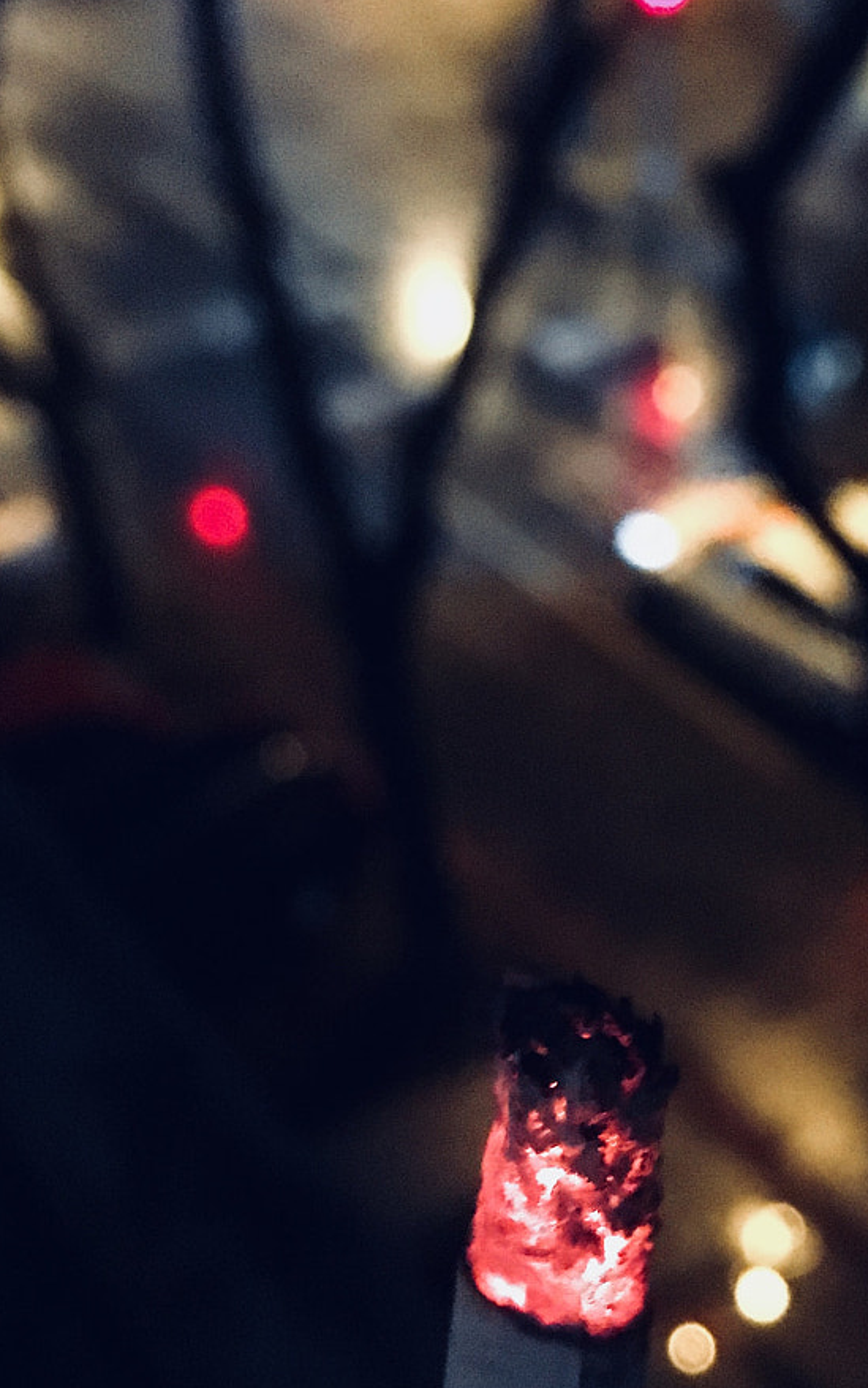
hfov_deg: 22.9
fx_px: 2119
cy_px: 808
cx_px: 677
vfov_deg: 36.2
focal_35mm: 56
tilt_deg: -36.4
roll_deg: +0.1
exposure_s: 1/17
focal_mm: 4.15
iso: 1600
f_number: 2.2
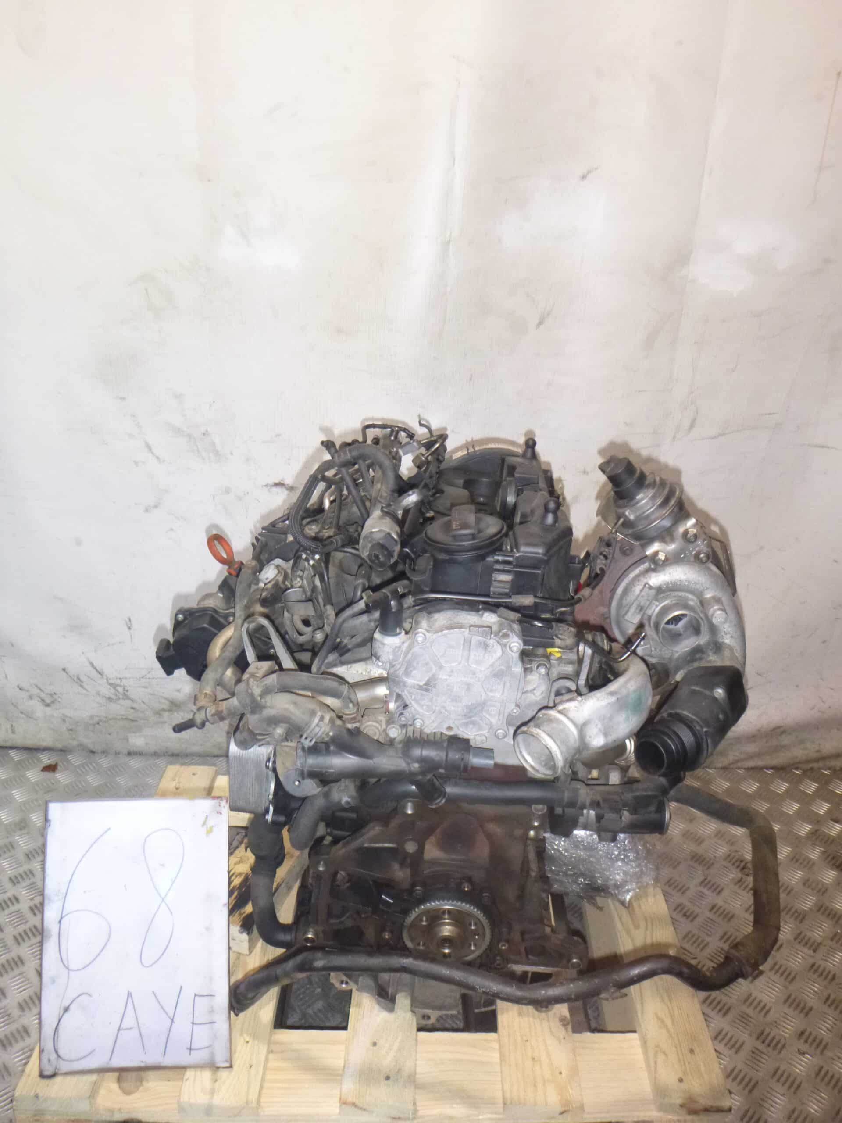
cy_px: 562
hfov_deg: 54.9
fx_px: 811
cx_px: 421
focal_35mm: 25
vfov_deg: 69.4
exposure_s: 1/60
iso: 320
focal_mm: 4.5
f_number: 3.9
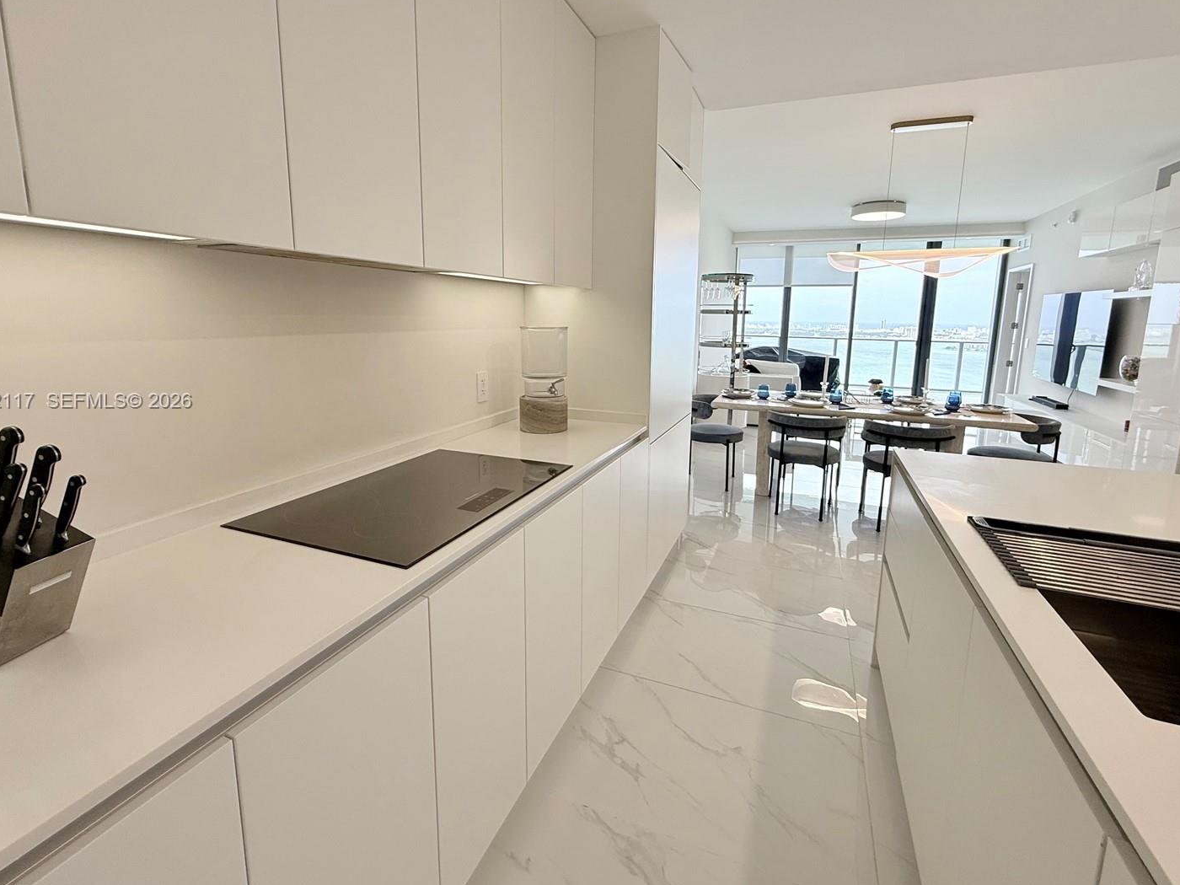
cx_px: 603
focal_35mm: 16
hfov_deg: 94.5
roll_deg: -1.1
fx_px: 545
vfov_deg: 77.9
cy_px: 402
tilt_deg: -9.5
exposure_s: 1/120
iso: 80
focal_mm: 2.22
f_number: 2.2
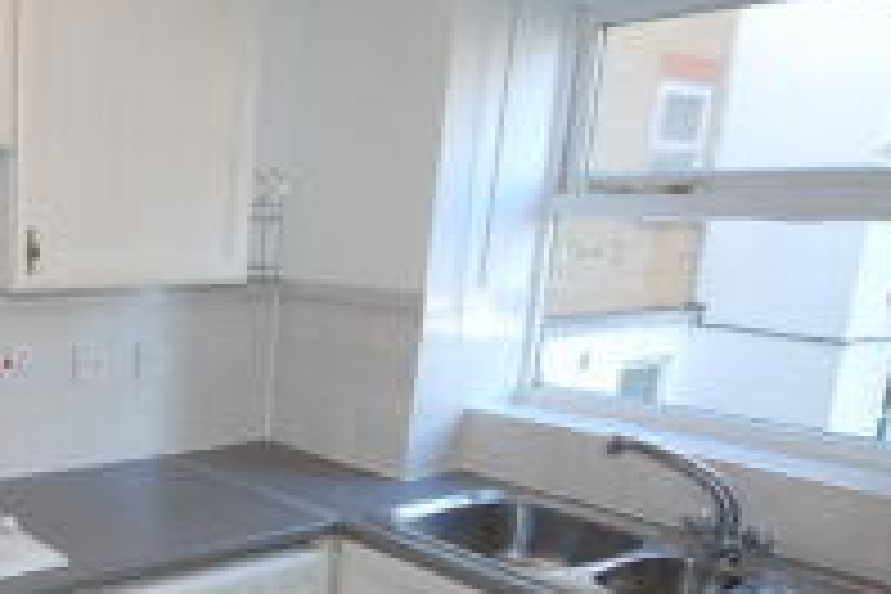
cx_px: -14
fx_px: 891
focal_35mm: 36
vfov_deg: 36.4
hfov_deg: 44.6
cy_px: 407
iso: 400
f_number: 4
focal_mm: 10
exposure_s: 1/60
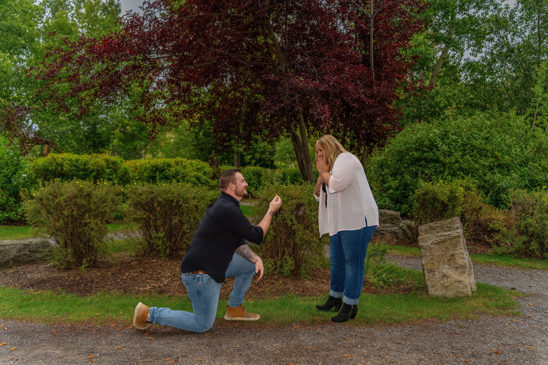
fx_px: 426
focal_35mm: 28
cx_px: 274
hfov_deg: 65.5
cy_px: 182
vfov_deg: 46.4
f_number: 2.8
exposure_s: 1/800
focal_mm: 28
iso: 400
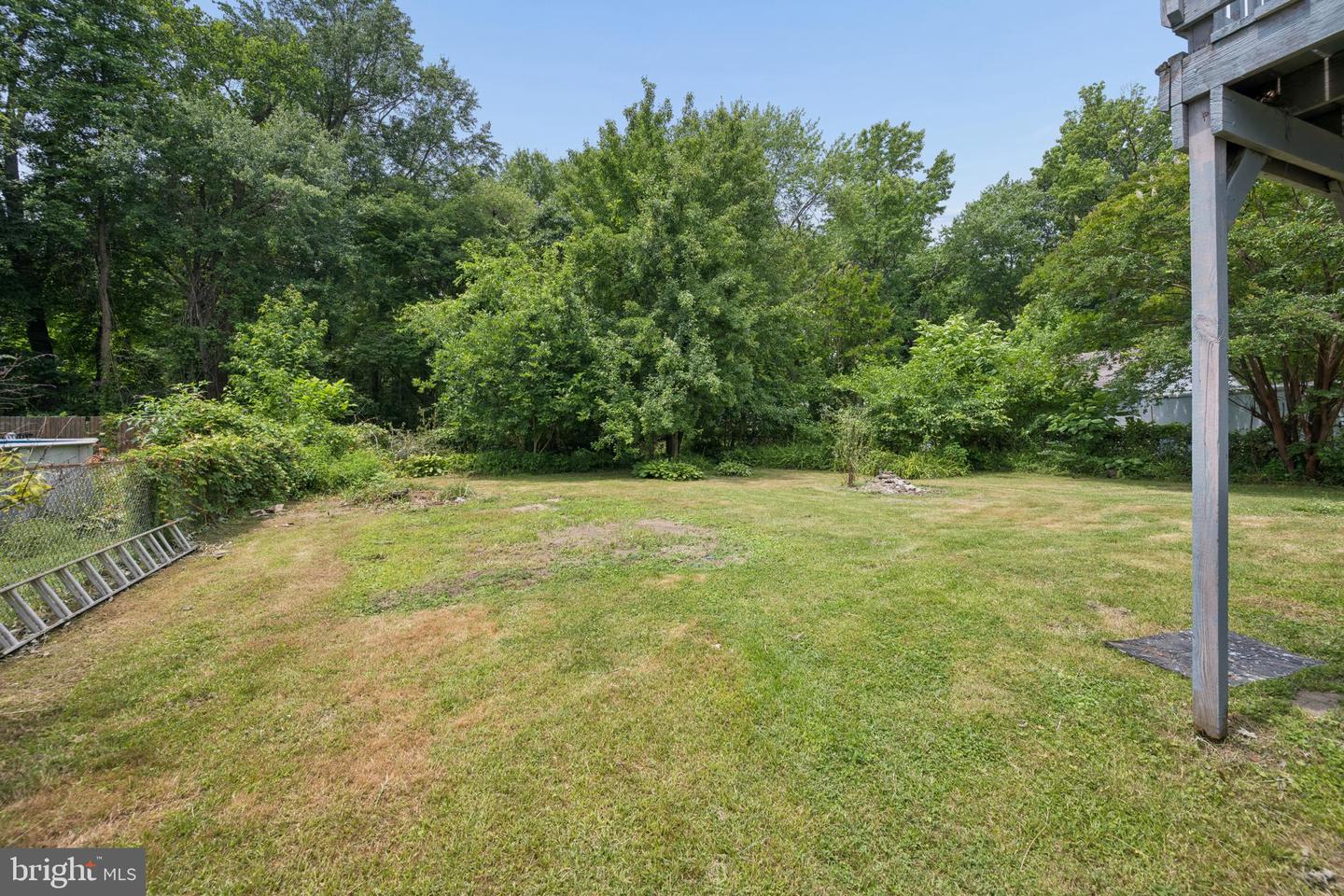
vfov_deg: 81.2
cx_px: 672
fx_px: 523
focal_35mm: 14
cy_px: 448
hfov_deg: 104.3
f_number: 8
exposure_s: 1/400
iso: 200
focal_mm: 14
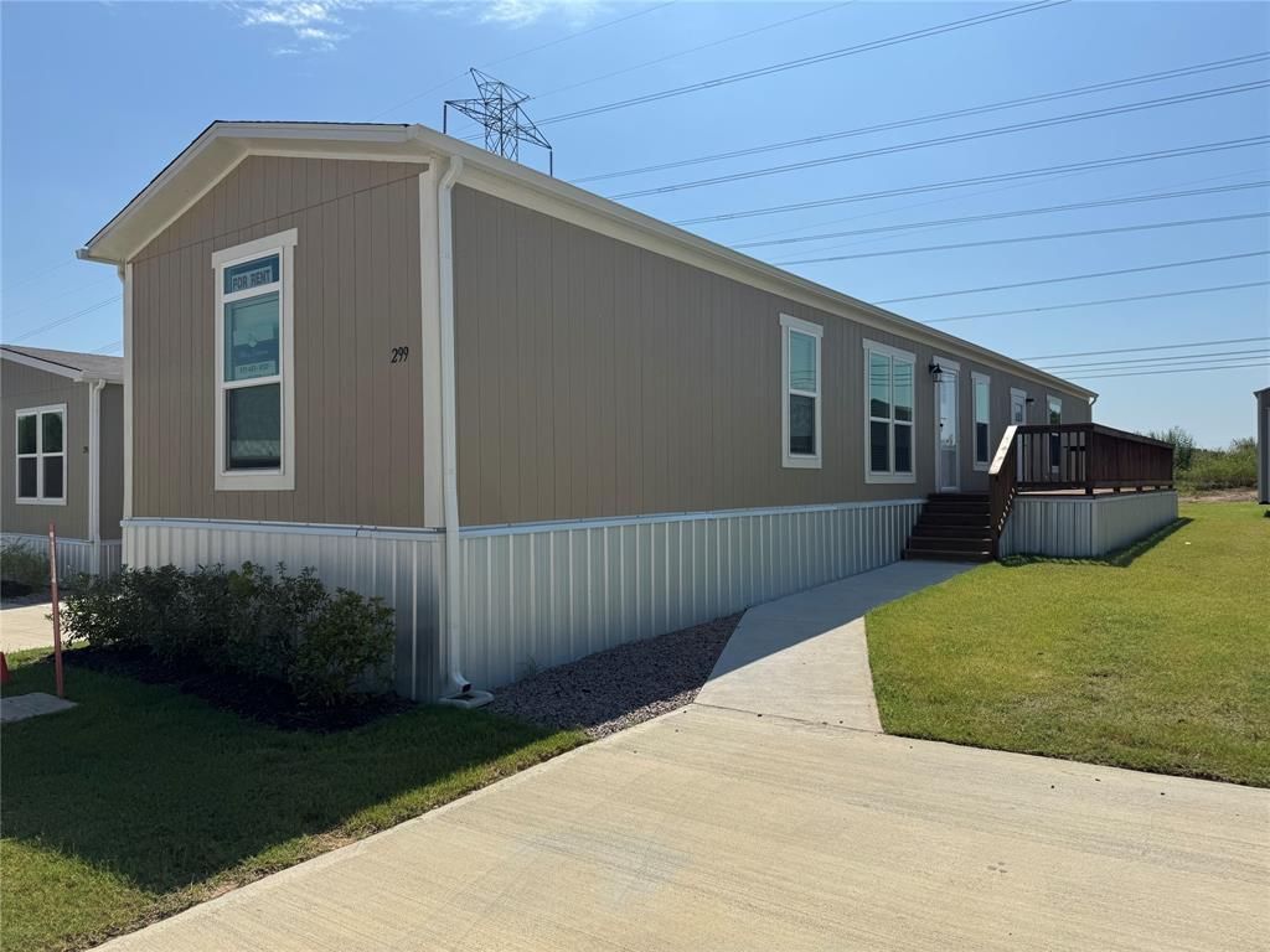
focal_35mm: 24
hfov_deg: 71.6
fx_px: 881
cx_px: 635
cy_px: 476
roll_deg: +1.2
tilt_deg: +0.6
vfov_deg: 56.8
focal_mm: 6.76
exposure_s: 1/7092
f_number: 1.78
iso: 80
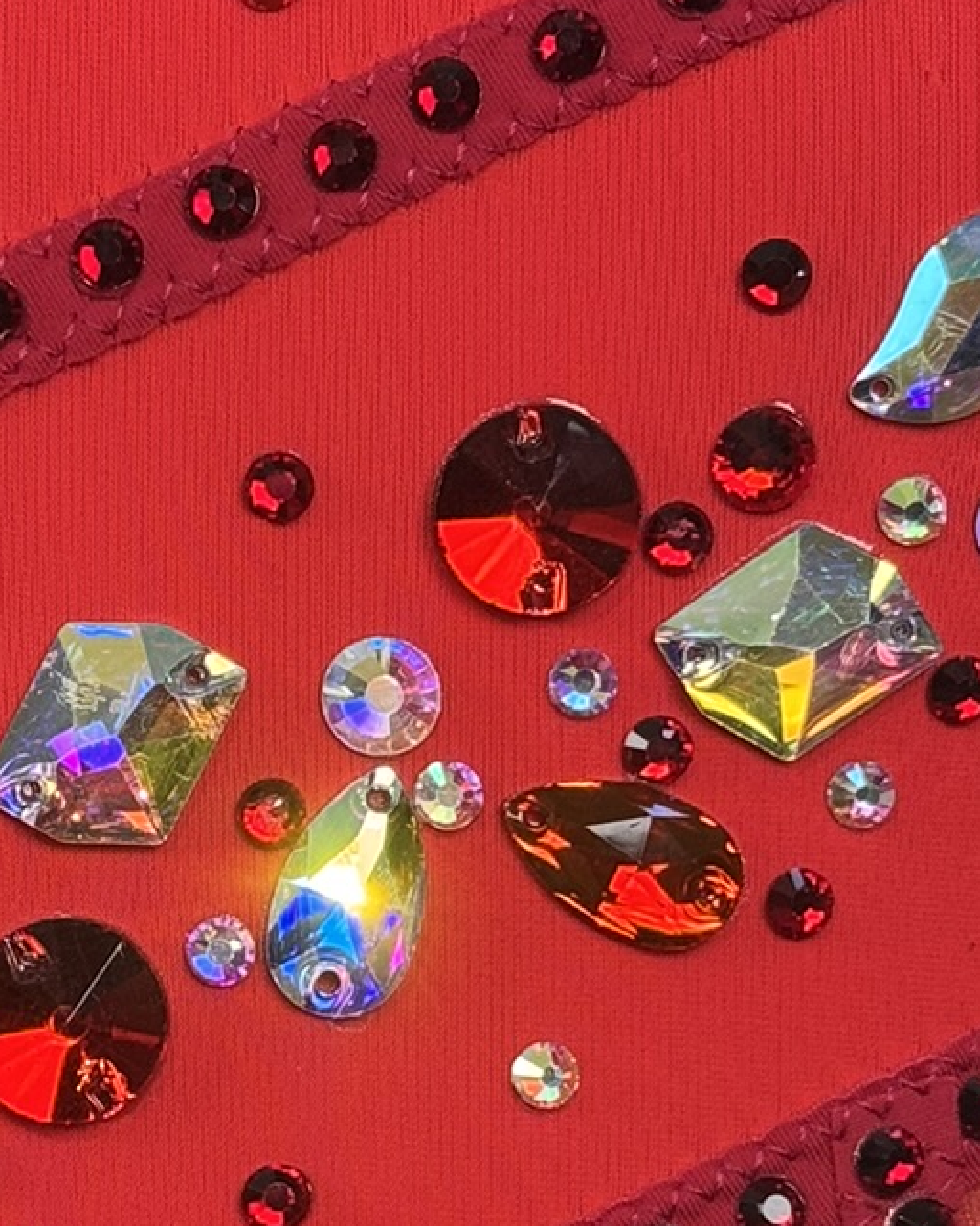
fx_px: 5438
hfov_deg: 10.2
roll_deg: +0.7
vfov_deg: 12.8
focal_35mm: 150
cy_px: 1067
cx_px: 117
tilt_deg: -5.8
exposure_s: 1/50
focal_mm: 6.76
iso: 80
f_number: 1.78
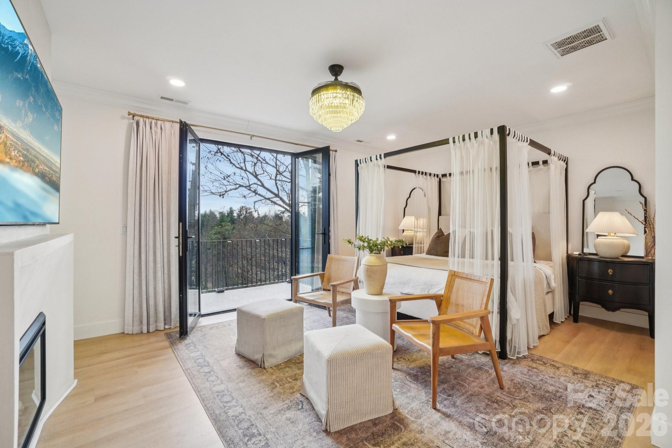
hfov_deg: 100.4
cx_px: 336
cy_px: 224
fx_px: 280
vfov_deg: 77.3
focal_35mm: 15
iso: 200
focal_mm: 10
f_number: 8
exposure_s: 1/30
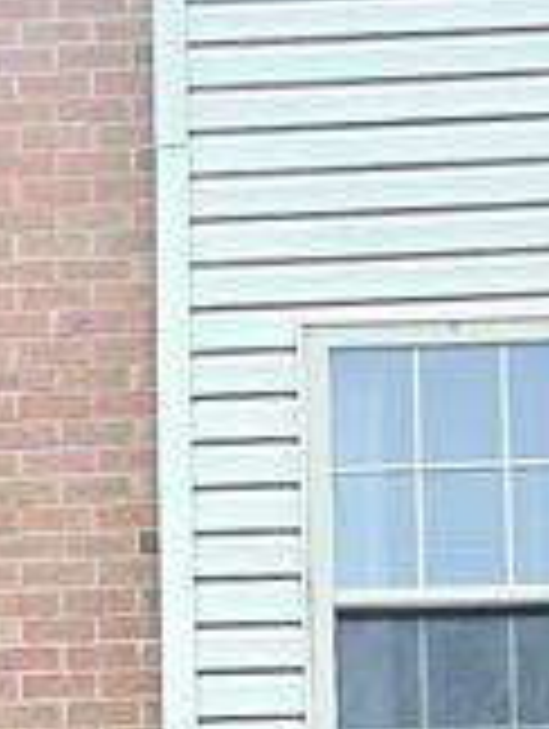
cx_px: 22
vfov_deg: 13.0
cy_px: 1030
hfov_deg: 10.2
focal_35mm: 145
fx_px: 3058
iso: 25
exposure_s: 1/2500
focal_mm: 5.4
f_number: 1.8
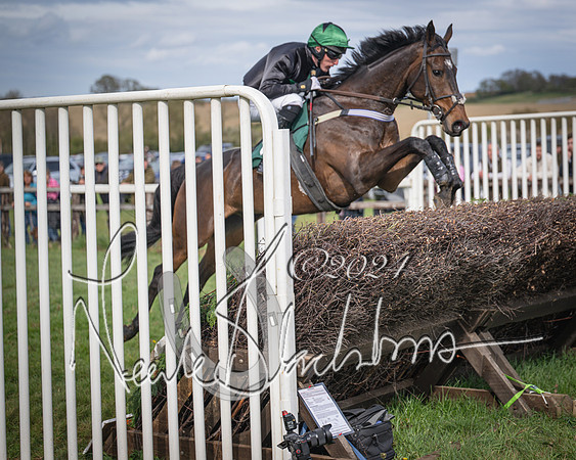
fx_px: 1343
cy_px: 230
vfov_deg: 19.4
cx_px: 320
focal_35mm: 79
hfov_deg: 24.2
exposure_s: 1/2000
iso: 200
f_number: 2.8
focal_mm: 70
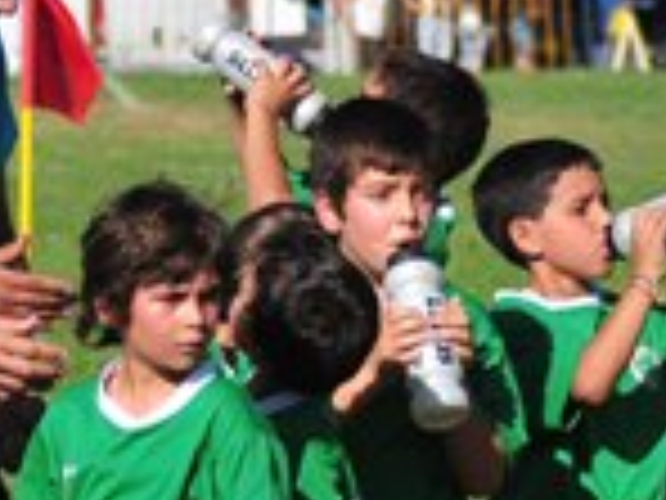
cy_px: 486
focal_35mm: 307
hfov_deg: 6.4
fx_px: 5907
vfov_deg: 4.8
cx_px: -198
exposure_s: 1/5000
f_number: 3.5
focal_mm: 70
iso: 400
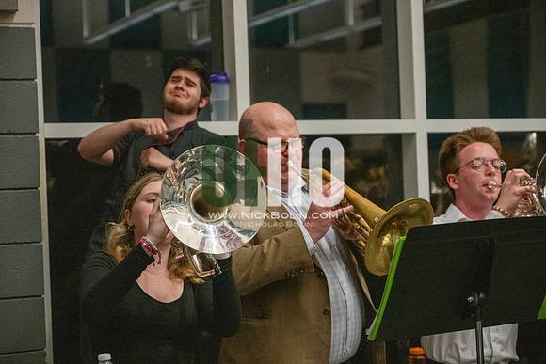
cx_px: 273
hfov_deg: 28.8
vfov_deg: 19.5
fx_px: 1062
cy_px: 182
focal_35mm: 70
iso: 10000
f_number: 4
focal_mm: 70
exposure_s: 1/500
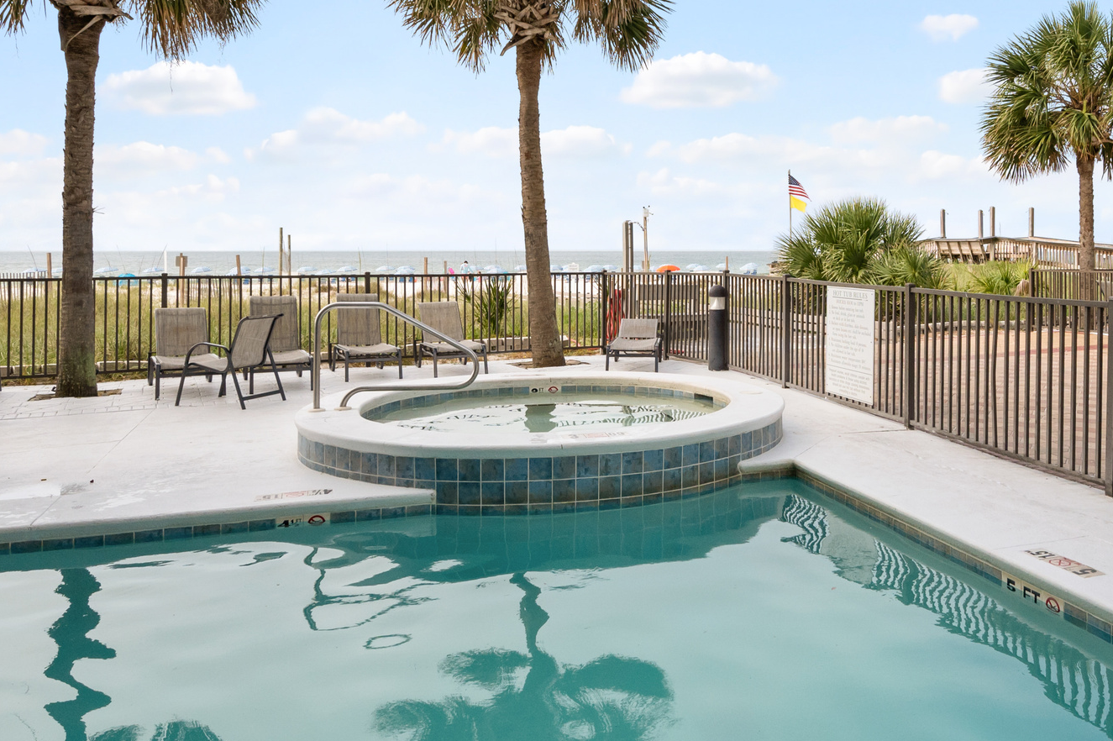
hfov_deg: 60.9
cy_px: 316
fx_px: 927
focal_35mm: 30
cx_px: 712
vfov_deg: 43.4
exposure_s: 1/800
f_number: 10
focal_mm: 14
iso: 640
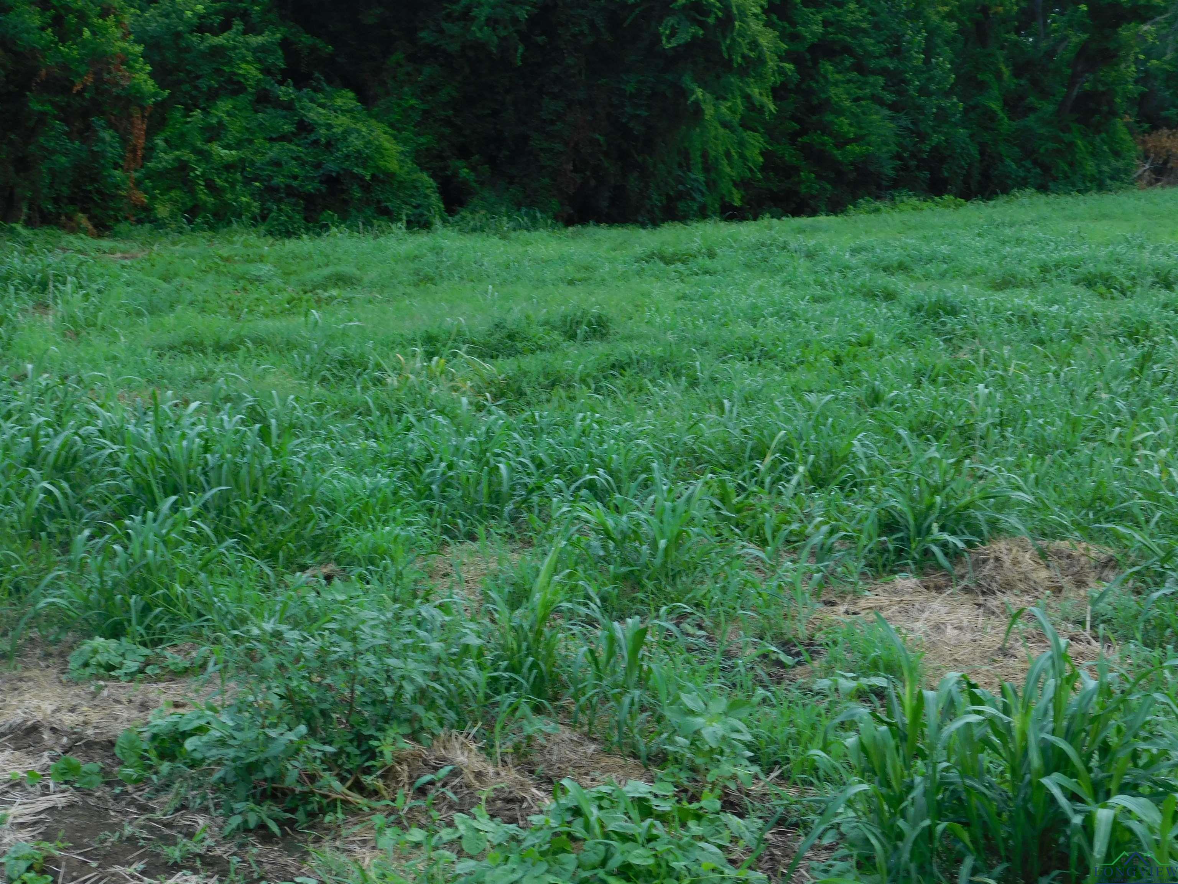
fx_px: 2008
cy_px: 442
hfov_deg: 32.7
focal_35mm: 59
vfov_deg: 24.8
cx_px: 589
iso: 125
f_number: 4
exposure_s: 1/60
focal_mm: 10.4
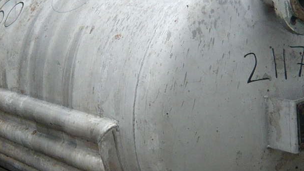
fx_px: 774
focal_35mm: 96
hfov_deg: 22.2
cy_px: 83
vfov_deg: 12.6
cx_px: 133
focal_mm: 4.6
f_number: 2.8
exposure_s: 1/320
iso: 100
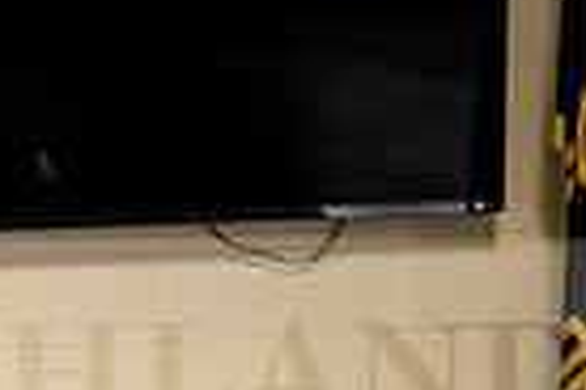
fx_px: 9587
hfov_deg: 3.5
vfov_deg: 2.3
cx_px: -488
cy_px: 752
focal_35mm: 589
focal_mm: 140
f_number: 3.2
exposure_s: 1/125
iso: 1600
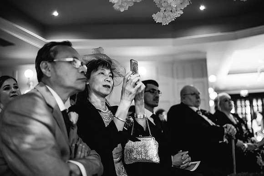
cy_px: 88
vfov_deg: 37.9
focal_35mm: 35
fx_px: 257
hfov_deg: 54.4
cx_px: 132
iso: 4000
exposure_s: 1/250
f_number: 1.4
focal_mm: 35
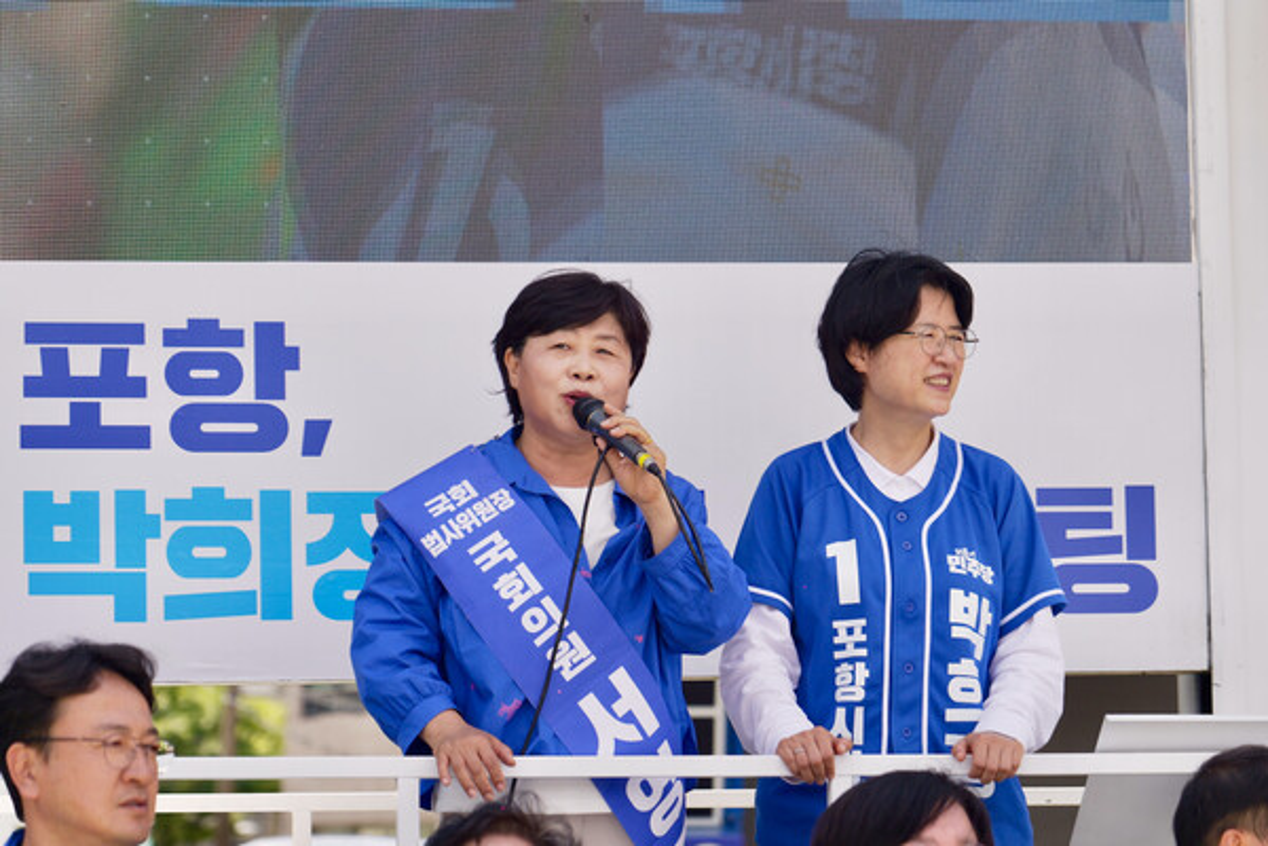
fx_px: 5177
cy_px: 423
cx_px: 634
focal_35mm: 147
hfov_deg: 14.0
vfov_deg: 9.3
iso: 320
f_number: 4
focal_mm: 105
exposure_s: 1/160
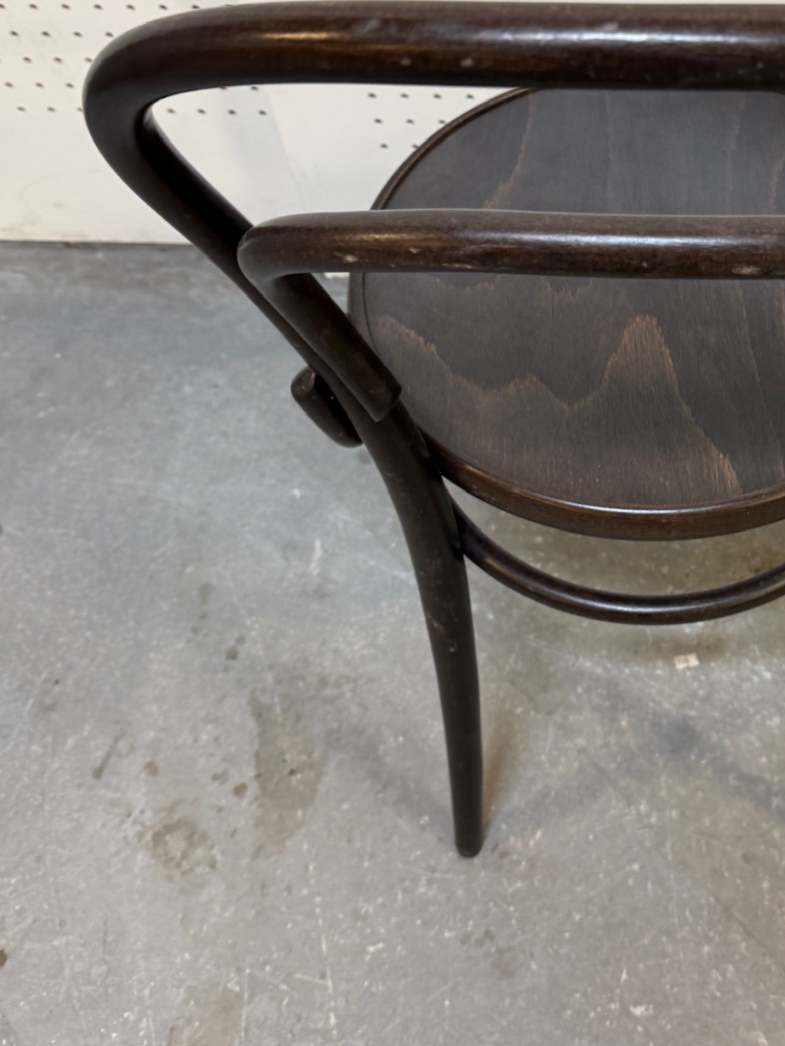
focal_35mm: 40
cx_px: 627
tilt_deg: -54.4
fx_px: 1209
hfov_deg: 34.9
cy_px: 390
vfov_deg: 46.4
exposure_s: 1/50
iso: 160
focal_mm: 6.76
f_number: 1.78
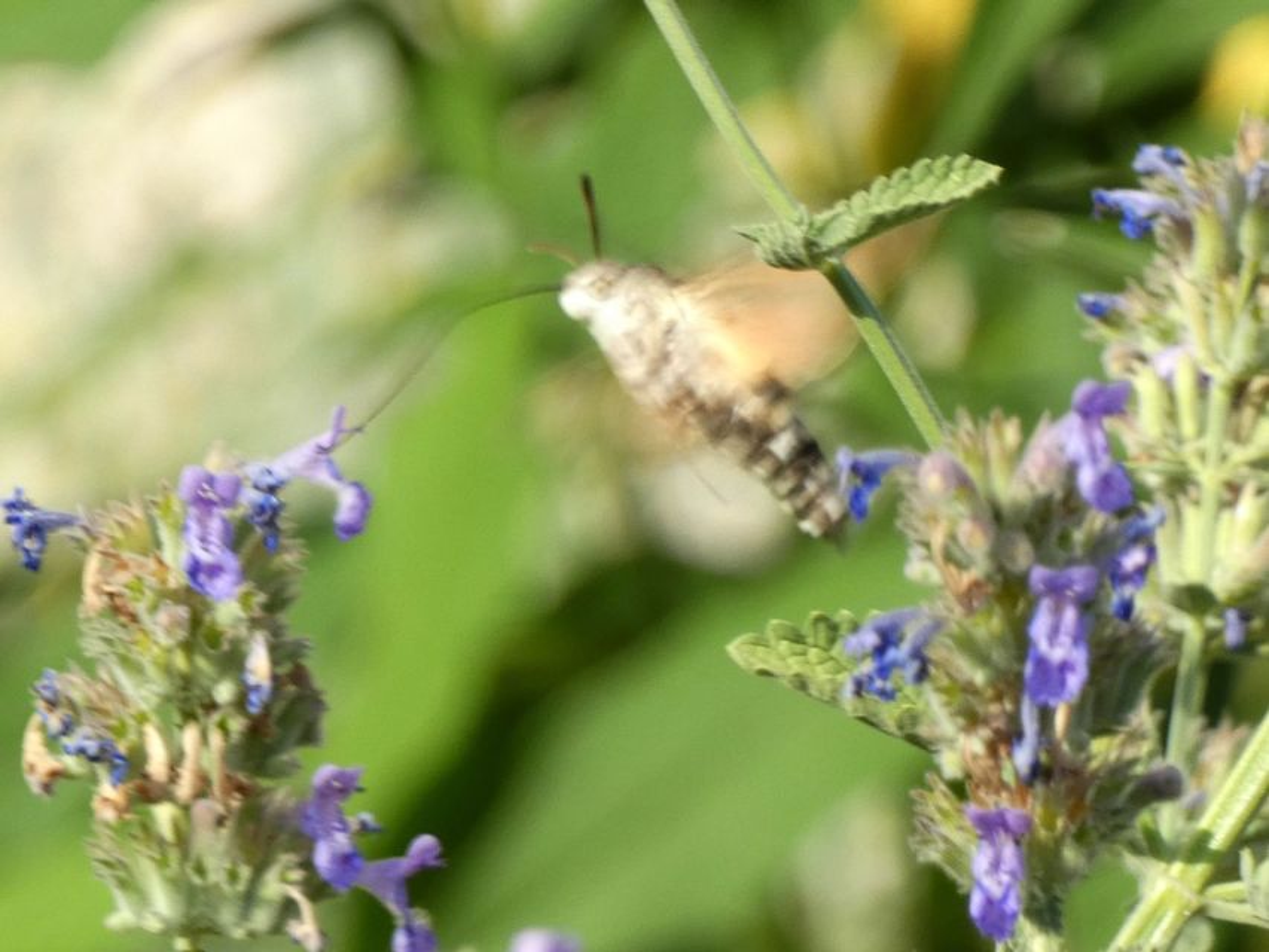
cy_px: 476
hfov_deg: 4.0
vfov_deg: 3.0
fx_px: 18332
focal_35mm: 500
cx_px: 634
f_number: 5.6
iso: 200
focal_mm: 89.5
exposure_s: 1/100
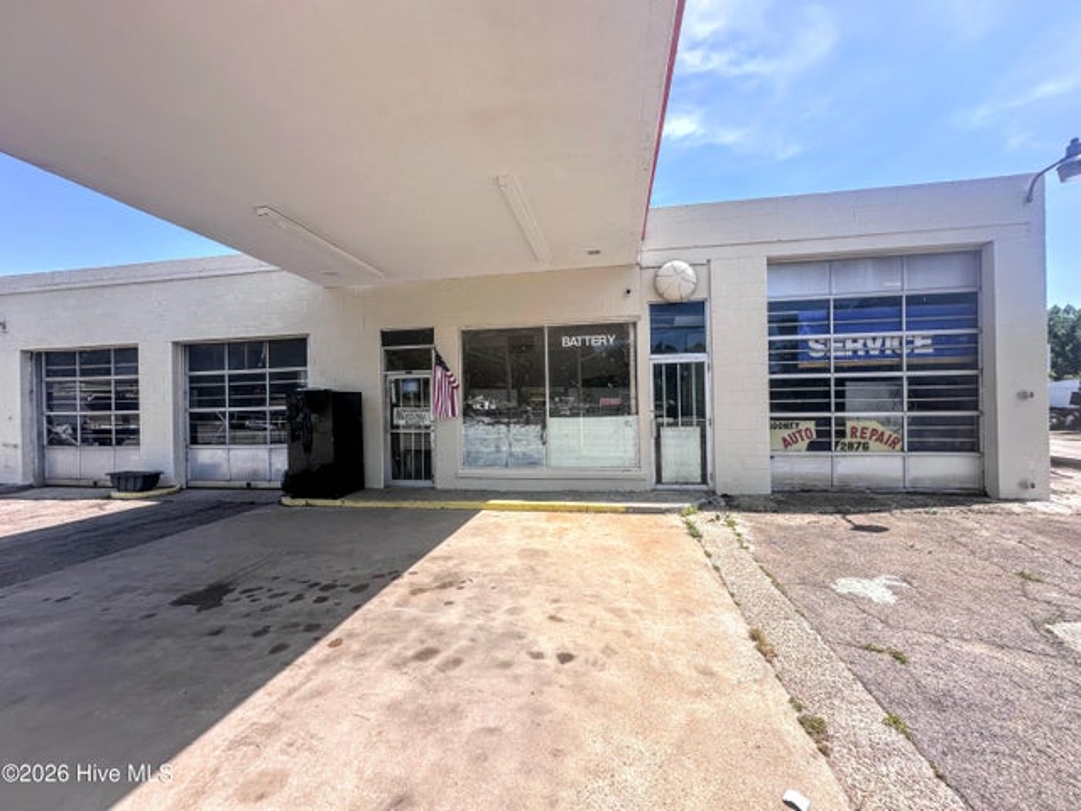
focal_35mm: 14
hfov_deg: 102.1
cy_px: 406
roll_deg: -0.3
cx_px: 540
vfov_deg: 85.7
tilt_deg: +0.5
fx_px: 437
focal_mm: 2.22
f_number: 2.2
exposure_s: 1/1247
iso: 40
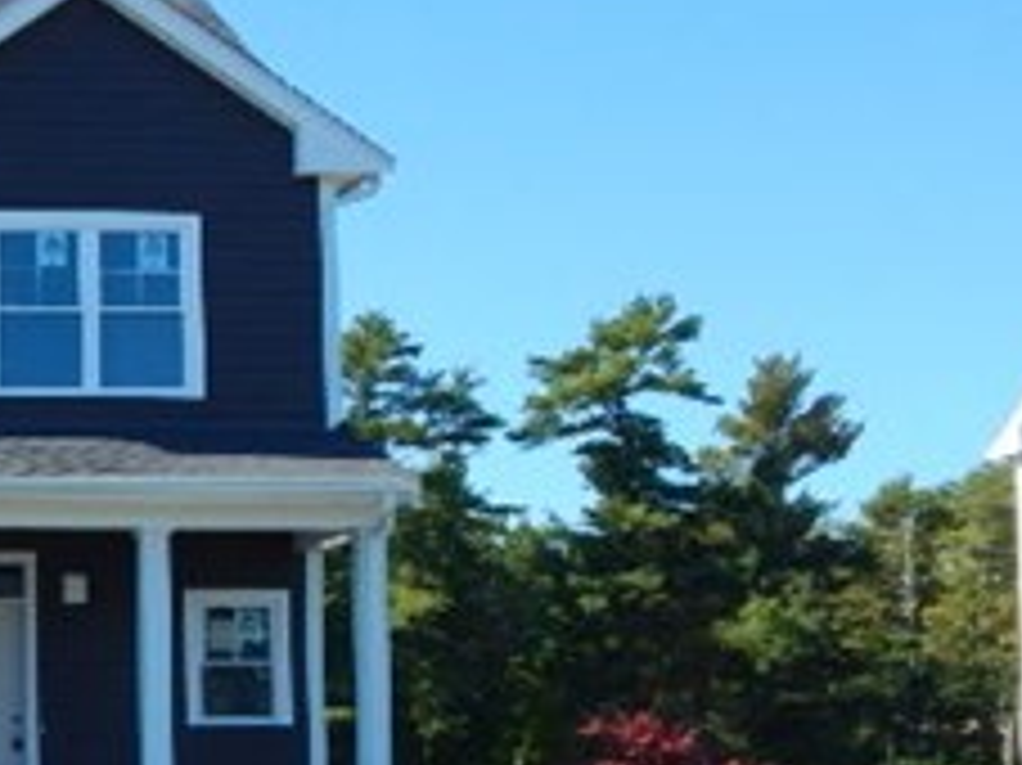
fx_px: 2420
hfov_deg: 21.9
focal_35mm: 82
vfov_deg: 17.7
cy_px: 666
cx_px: -234
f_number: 3.2
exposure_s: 1/800
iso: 125
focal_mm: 5.6
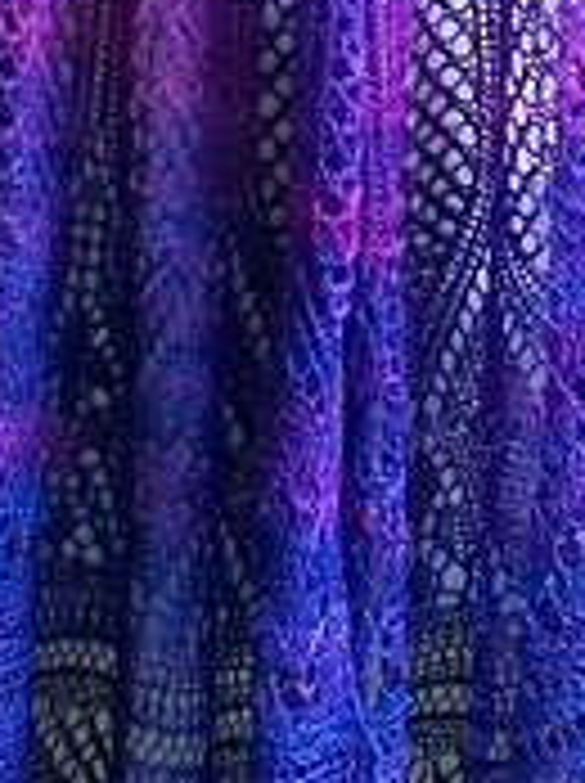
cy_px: -94
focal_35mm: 92
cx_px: 362
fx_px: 2078
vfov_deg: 20.3
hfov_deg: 16.0
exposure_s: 1/8
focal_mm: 5.7
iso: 160
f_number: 2.8
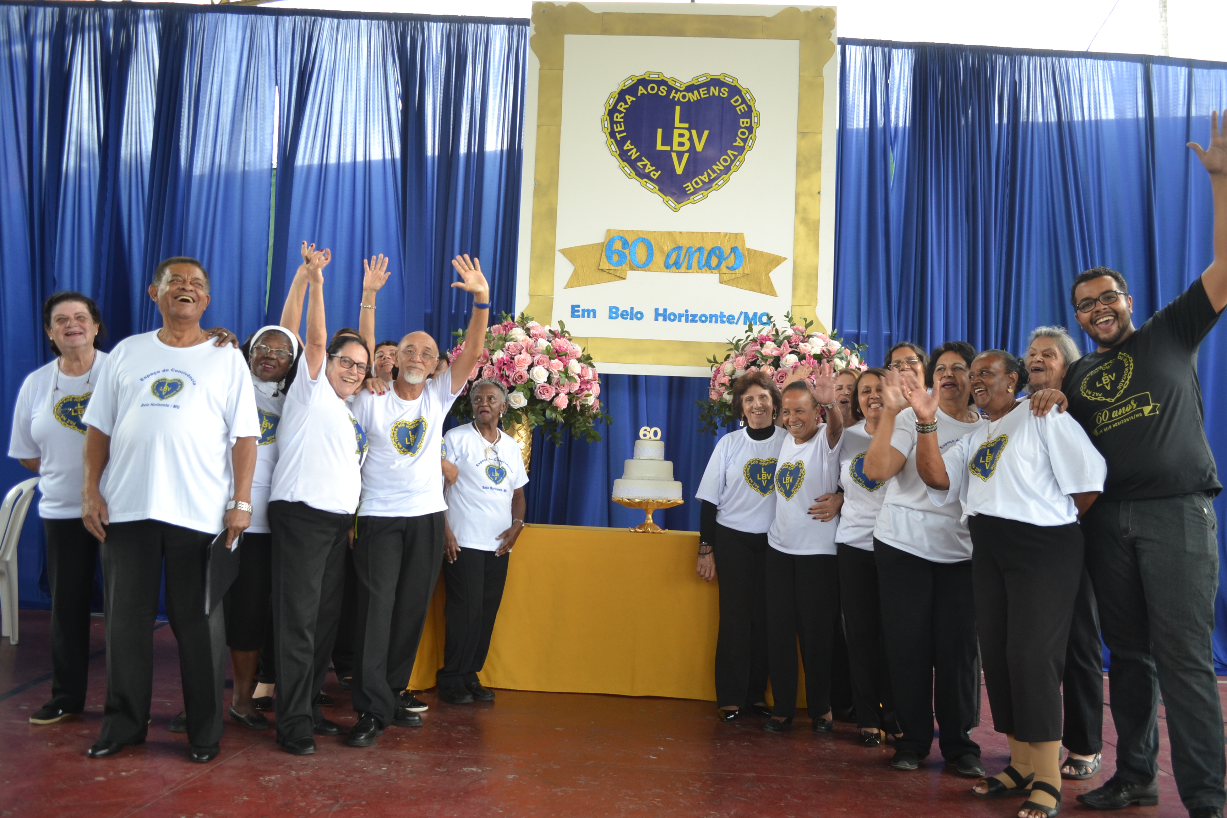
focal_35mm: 27
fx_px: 920
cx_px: 614
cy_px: 409
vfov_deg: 47.9
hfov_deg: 67.4
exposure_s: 1/60
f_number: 4
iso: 400
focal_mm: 18
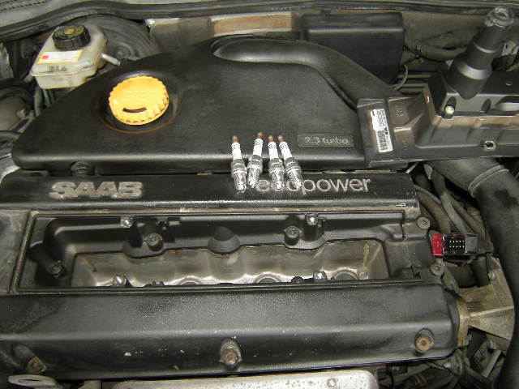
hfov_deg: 63.4
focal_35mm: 28
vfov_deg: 49.7
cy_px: 194
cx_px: 260
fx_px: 420
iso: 64
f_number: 2.8
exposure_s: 1/47.7
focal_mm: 4.7
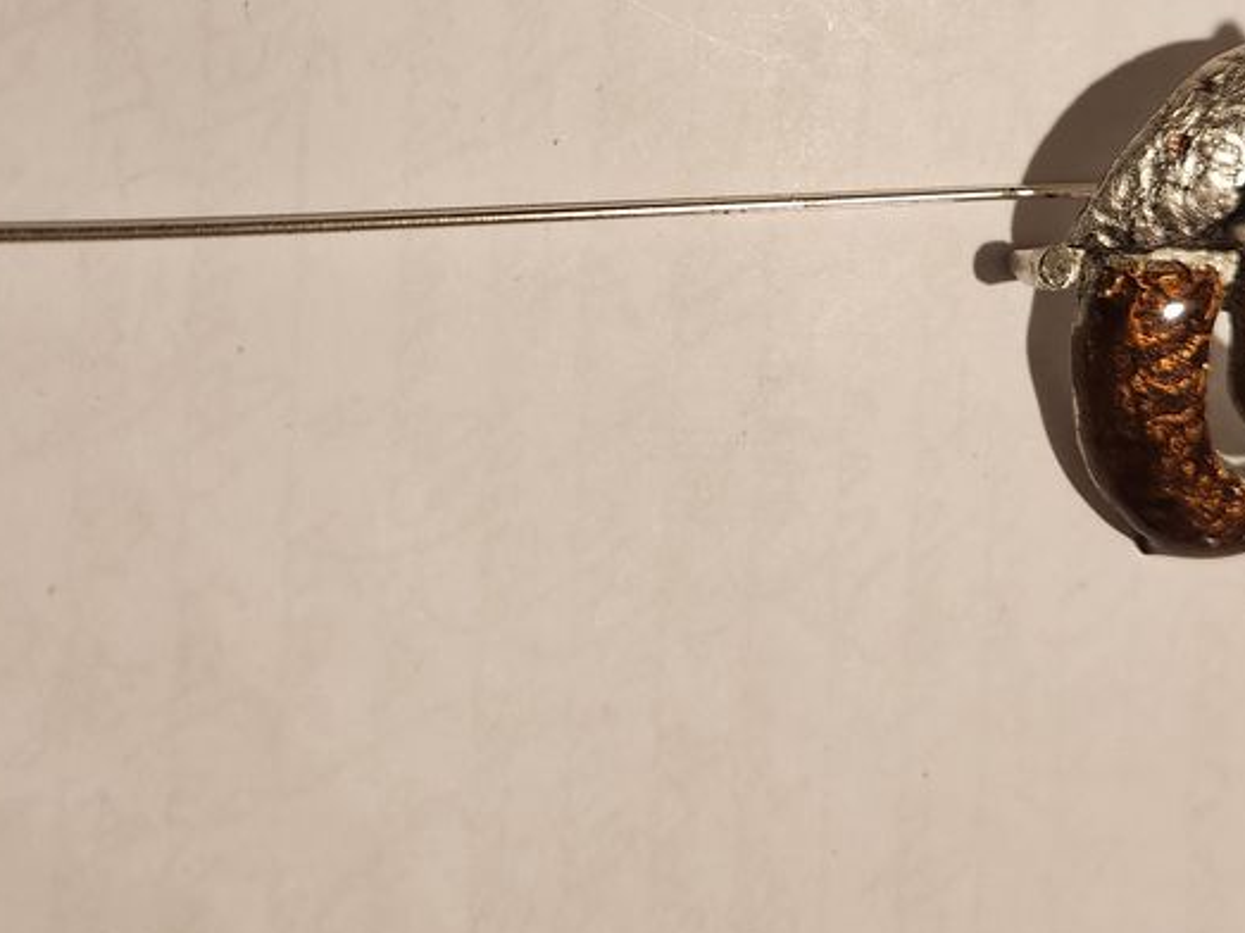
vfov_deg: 32.0
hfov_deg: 42.8
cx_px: 738
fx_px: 1582
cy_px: 181
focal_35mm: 44
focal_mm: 5.4
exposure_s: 1/100
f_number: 1.8
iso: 320
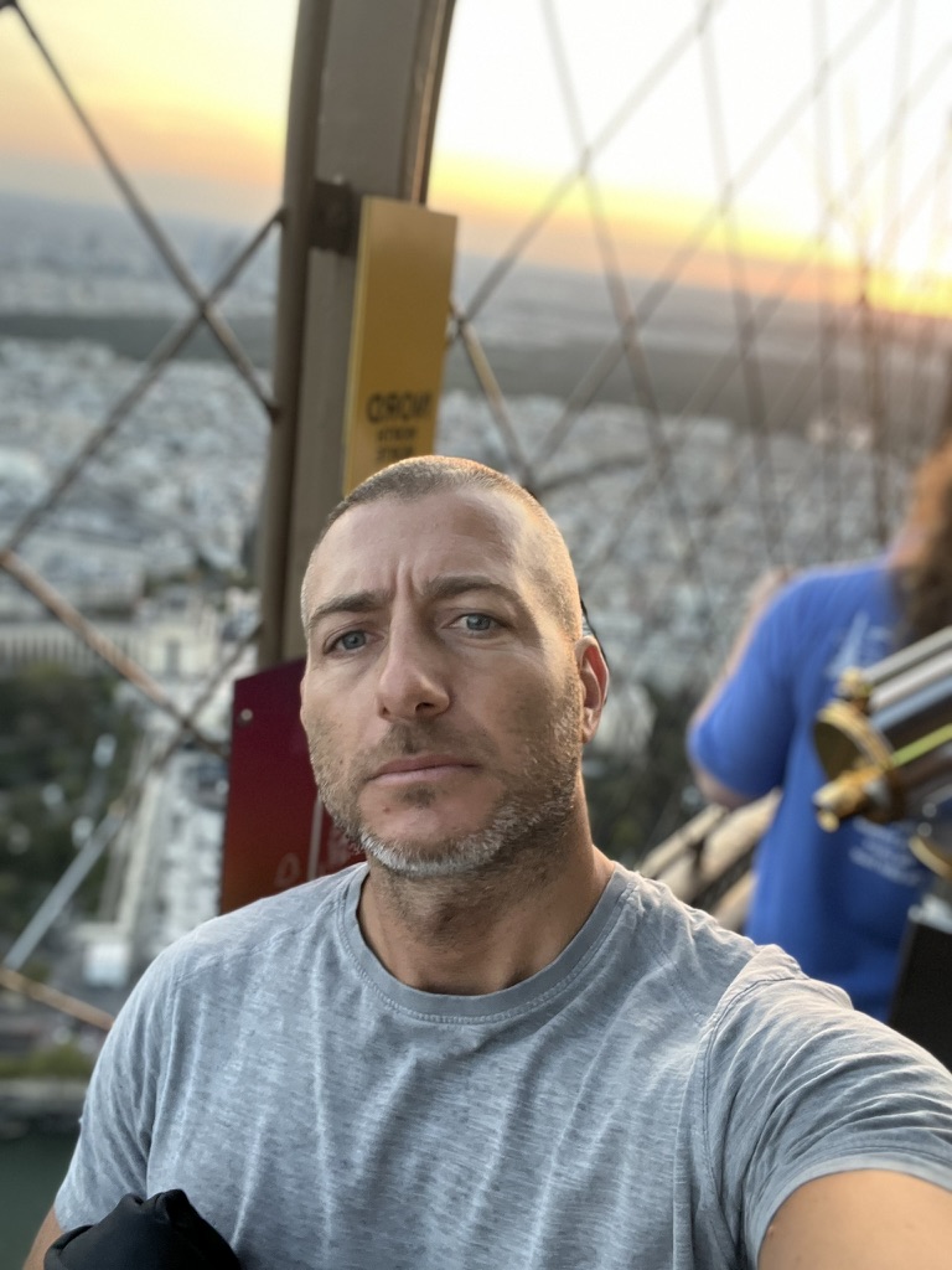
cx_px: 476
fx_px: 1100
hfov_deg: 46.8
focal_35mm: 30
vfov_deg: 60.0
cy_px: 635
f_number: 2.2
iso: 160
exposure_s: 1/60
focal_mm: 2.71
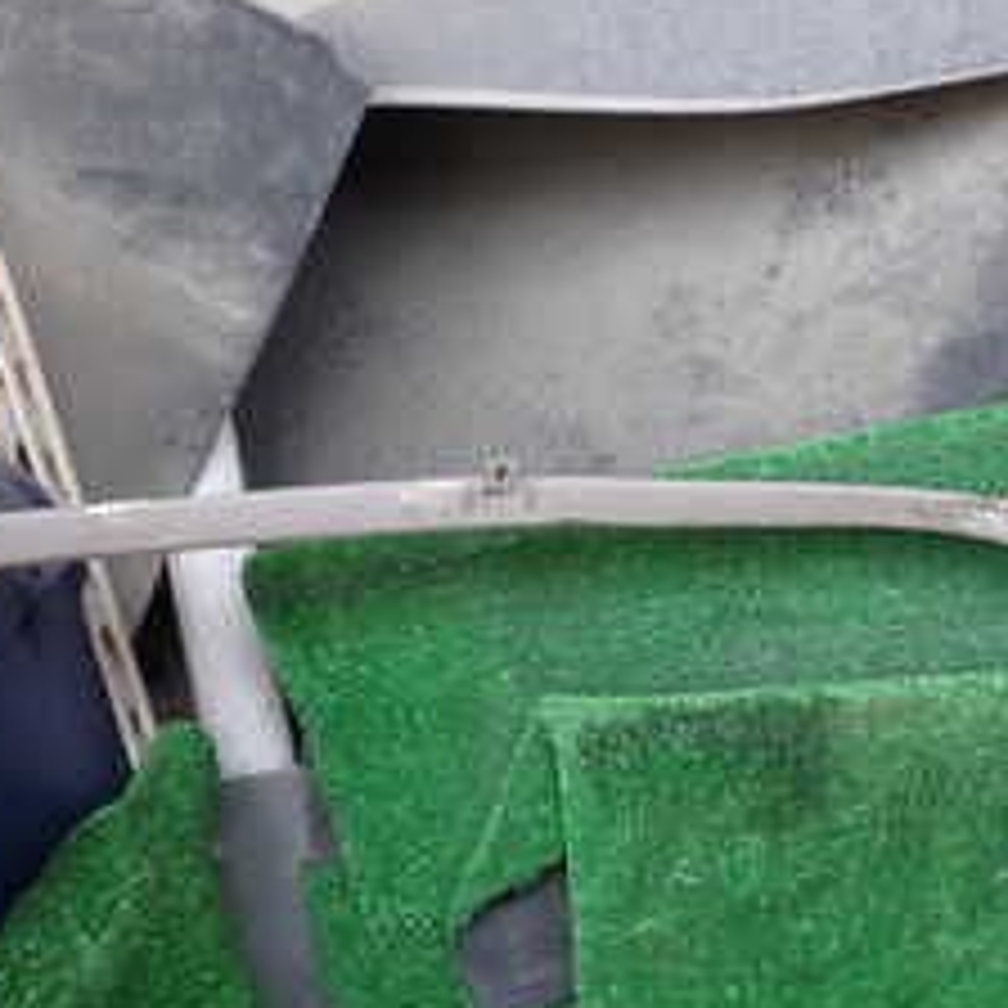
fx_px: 2339
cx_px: 1066
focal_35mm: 71
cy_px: 558
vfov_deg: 24.3
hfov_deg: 23.1
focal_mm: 5.4
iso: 100
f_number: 2.3
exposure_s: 1/60
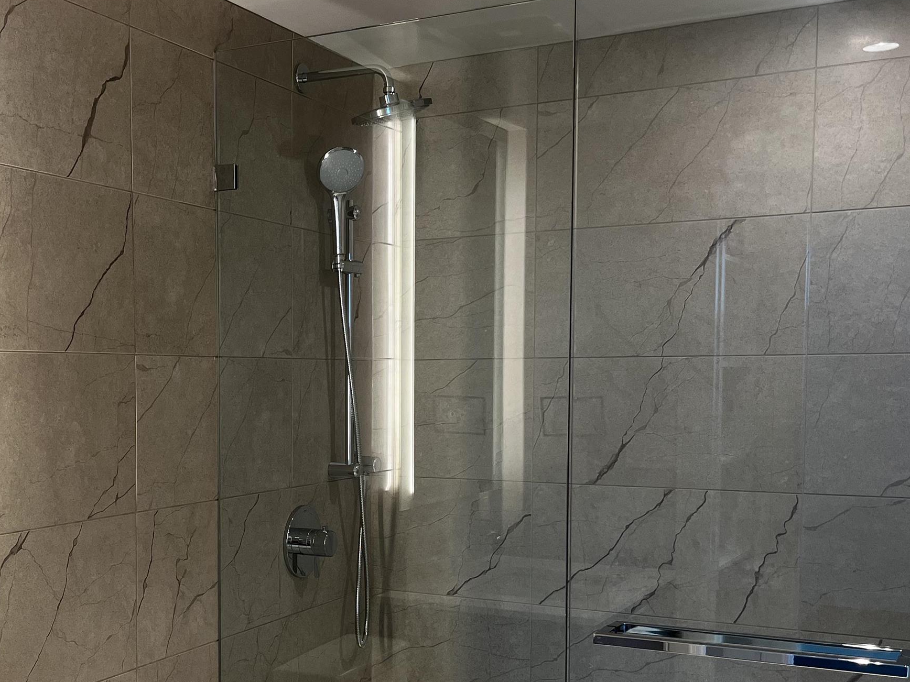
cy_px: 454
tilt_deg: -4.2
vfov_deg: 31.3
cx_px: 257
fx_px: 1209
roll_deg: +0.9
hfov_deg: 40.4
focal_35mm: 46
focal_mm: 5.1
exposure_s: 1/120
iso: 80
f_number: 1.6
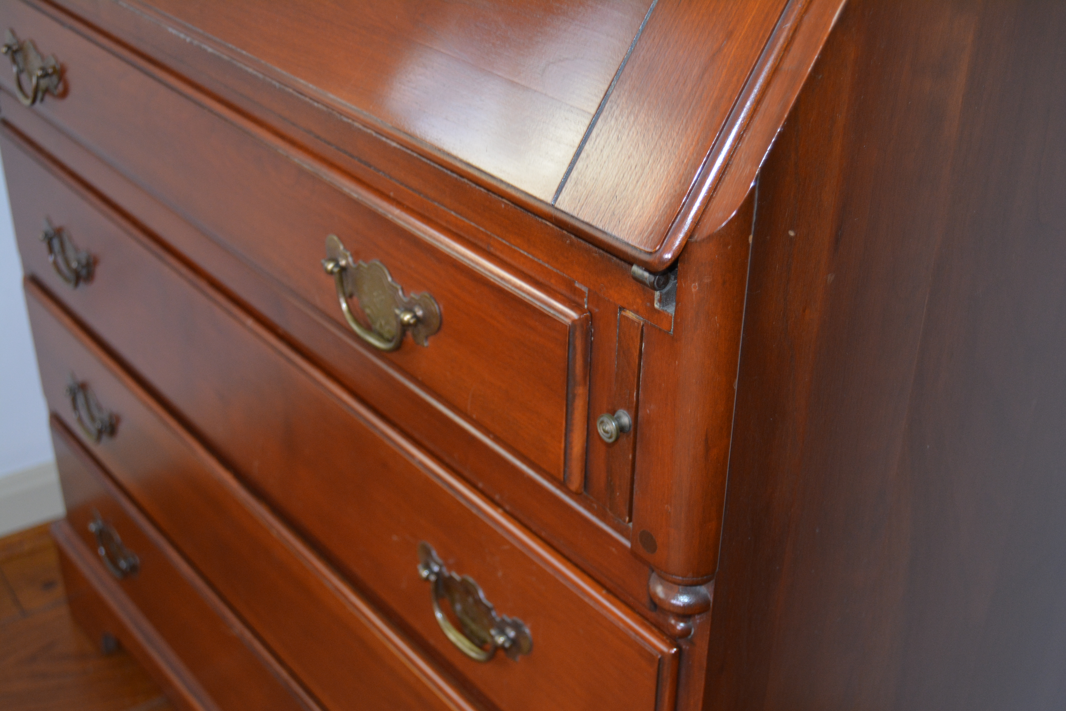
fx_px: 1377
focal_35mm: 46
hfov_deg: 42.3
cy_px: 356
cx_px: 533
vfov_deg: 28.9
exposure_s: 1/60
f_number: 4.2
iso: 900
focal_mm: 31
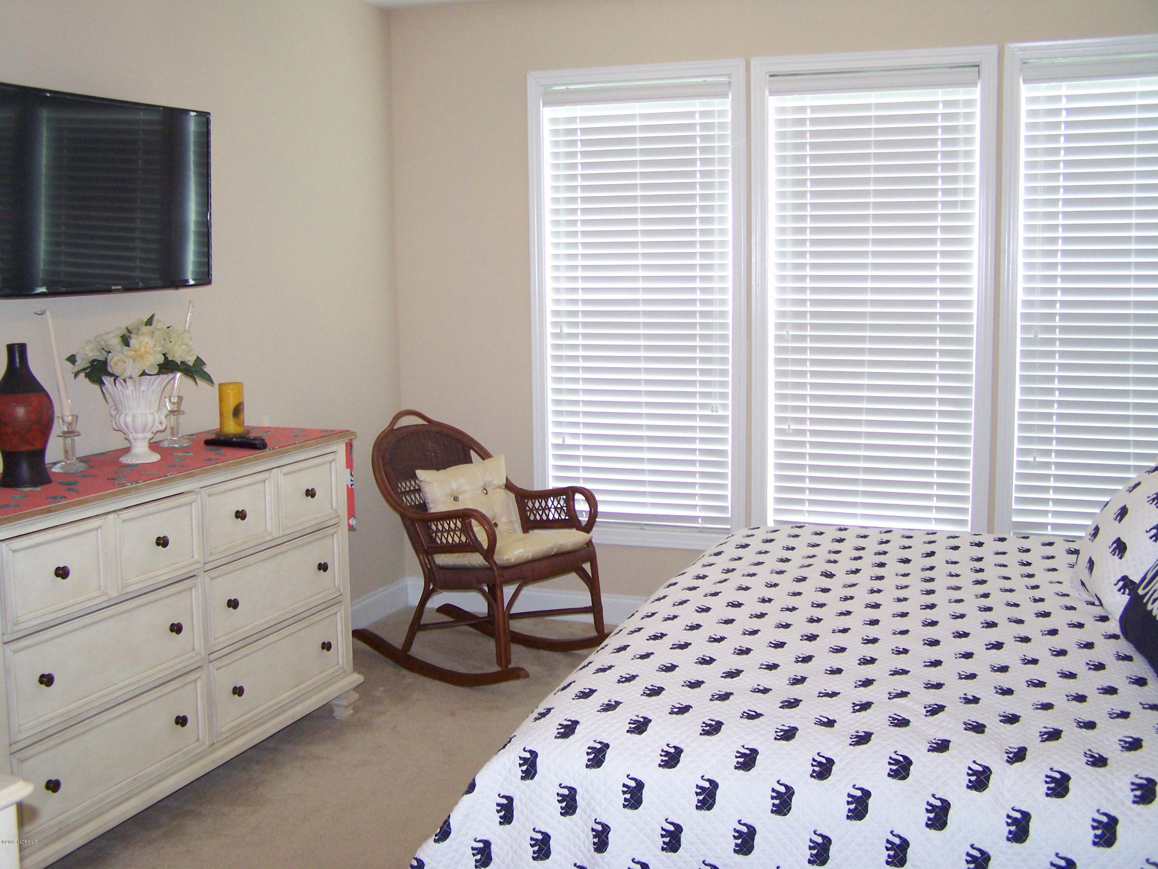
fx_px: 1271
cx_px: 579
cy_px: 434
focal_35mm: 38
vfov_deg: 37.7
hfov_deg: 49.0
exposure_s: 1/40
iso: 160
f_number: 2.8
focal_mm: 6.3
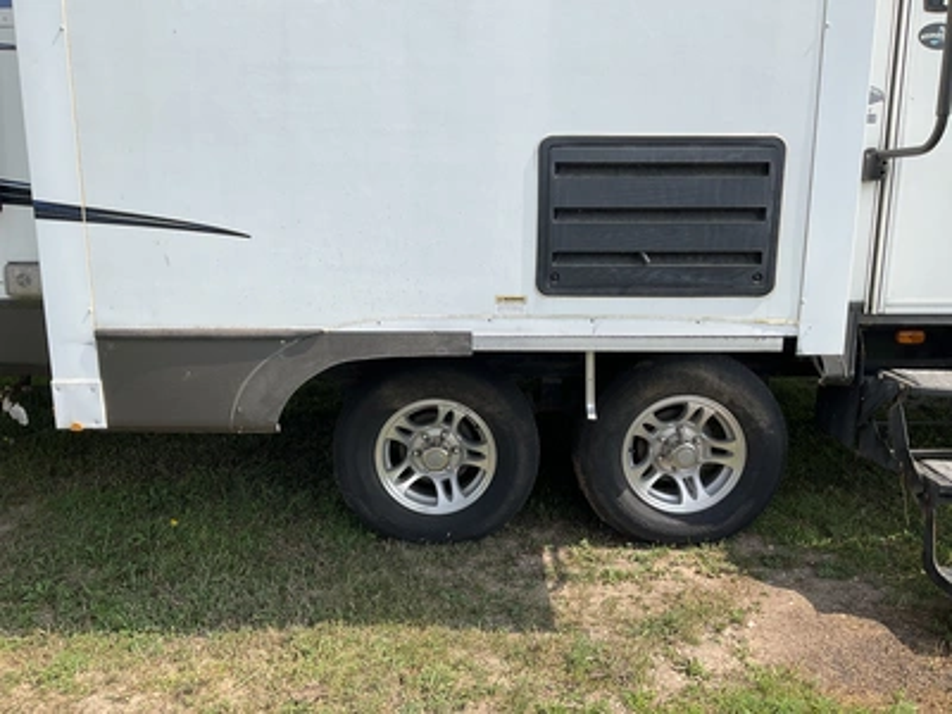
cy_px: 357
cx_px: 476
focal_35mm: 29
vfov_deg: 48.2
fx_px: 798
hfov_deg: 61.7
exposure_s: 1/1342
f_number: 1.8
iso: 25
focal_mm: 3
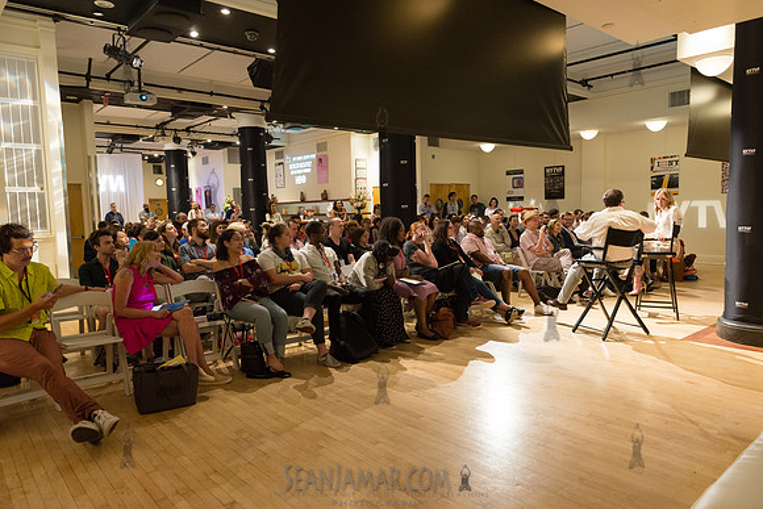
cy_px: 254
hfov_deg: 73.7
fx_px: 509
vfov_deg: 53.2
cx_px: 382
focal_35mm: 24
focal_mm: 24
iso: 2500
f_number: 4
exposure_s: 1/125
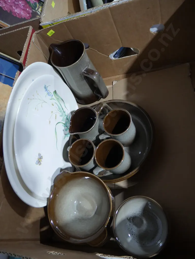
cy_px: 130
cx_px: 98
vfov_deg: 63.4
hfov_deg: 49.7
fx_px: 210
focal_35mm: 28
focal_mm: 14
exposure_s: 1/60
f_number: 3.5
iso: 1000
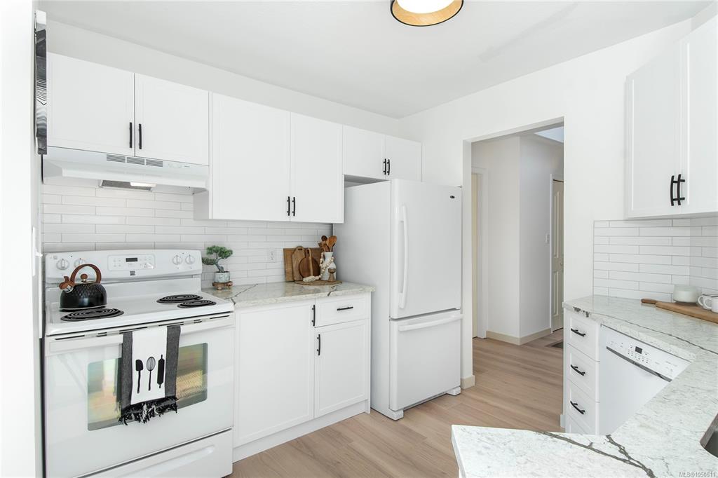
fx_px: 359
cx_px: 359
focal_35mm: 18
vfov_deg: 67.3
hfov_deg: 90.0
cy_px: 239
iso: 100
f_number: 8
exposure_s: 1/20
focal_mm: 12
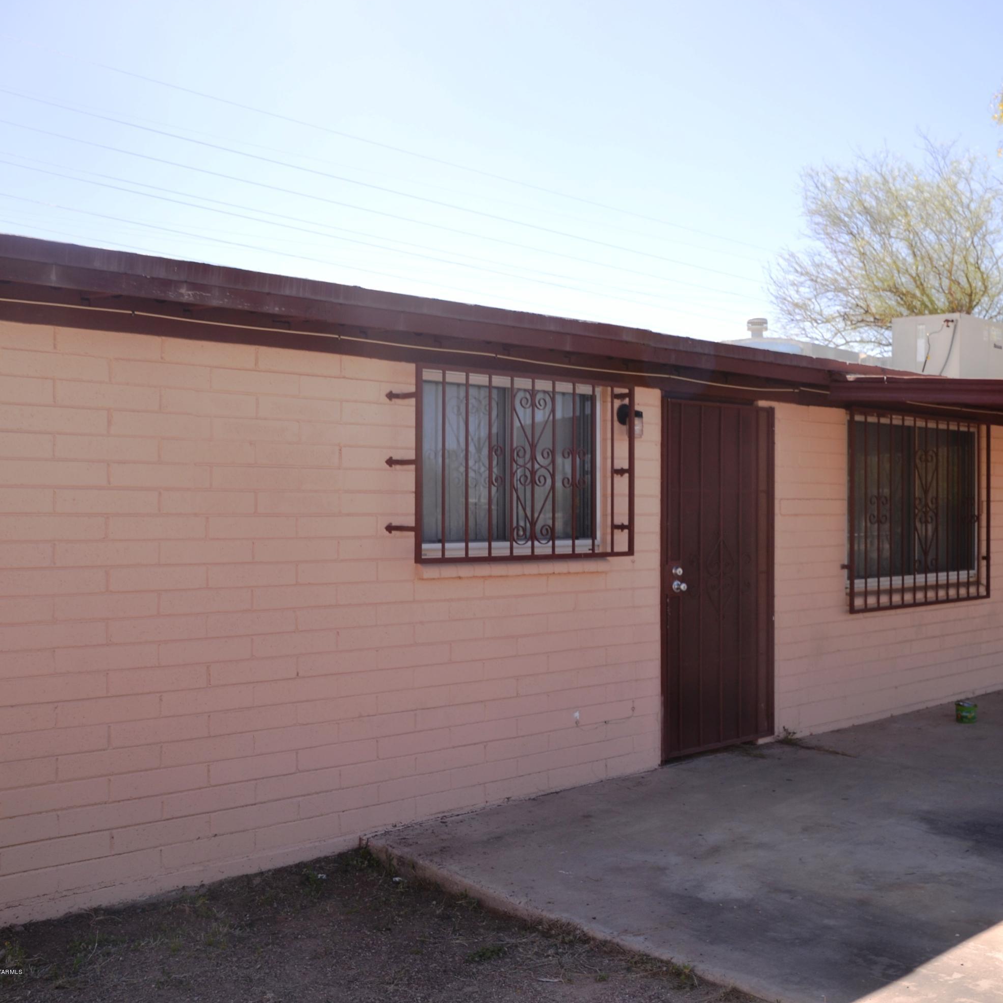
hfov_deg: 45.7
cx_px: 740
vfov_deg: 47.2
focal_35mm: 35
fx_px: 1147
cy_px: 494
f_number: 7.1
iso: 100
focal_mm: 18
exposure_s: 1/200
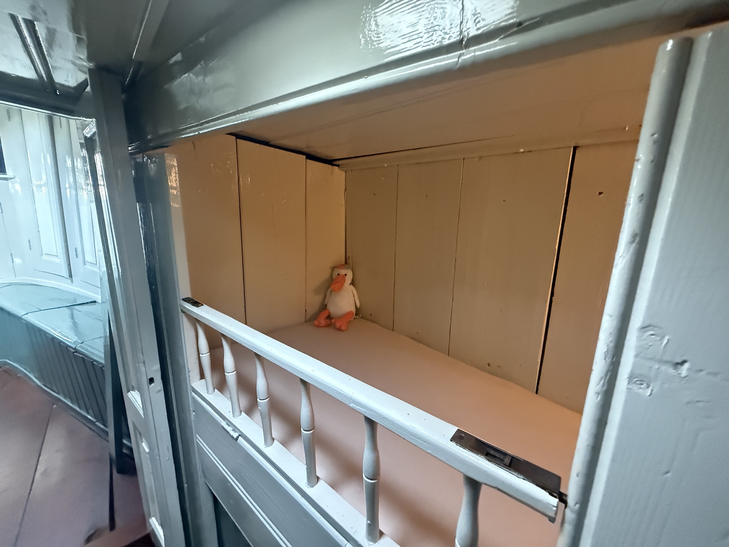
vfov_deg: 85.7
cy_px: 274
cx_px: 364
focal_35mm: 14
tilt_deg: -11.1
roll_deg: -1.6
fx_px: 295
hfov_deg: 102.1
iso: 1250
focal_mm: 2.22
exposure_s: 1/60
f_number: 2.2
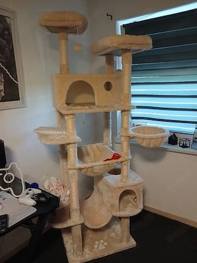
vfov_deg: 65.3
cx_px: 98
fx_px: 205
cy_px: 132
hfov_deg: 51.4
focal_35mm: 27
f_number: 1.8
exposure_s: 1/20
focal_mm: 3.98
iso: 500
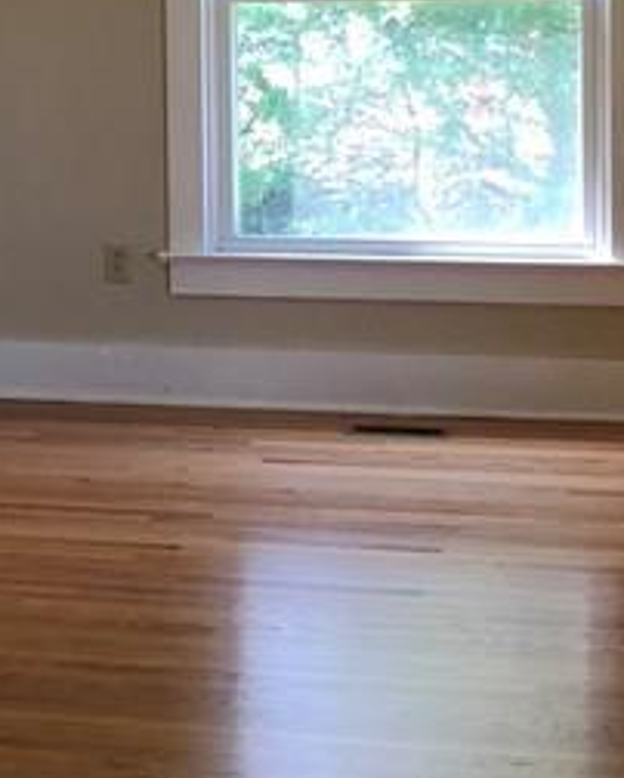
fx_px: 2559
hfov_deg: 13.5
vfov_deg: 17.2
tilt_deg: -4.6
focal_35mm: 111
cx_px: -158
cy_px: 157
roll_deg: +0.7
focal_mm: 3.99
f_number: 1.8
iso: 32
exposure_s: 1/30
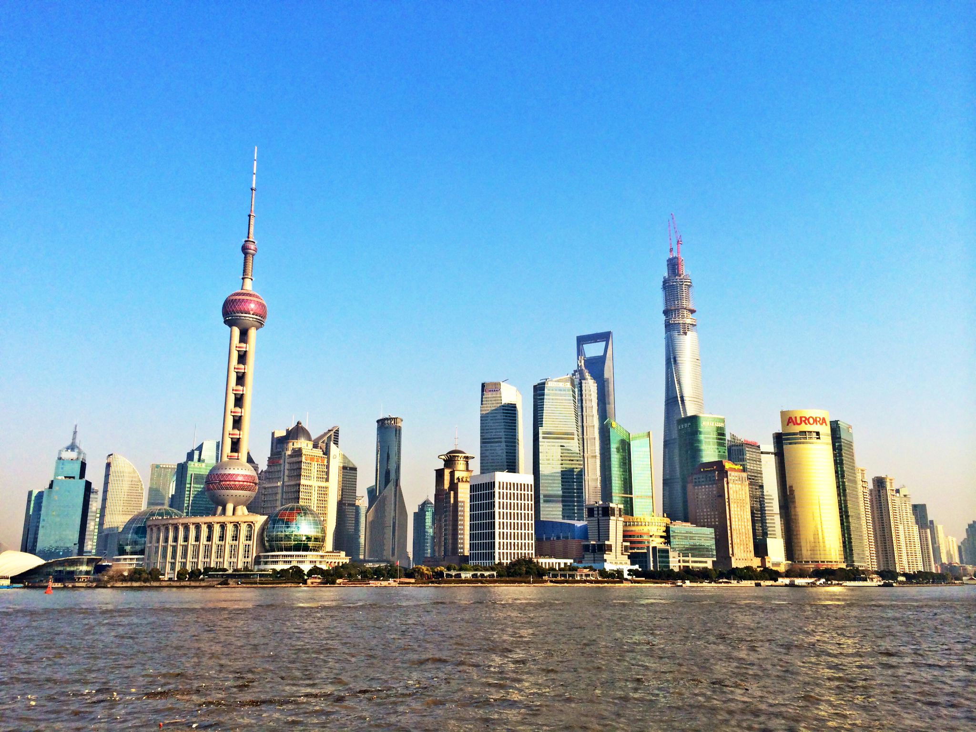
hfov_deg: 60.0
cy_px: 366
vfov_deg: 46.8
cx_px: 488
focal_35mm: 30
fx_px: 846
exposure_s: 1/1786
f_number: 2.2
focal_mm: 4.12
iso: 32
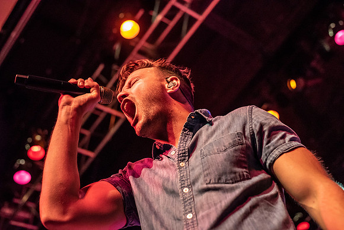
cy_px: 115
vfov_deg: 27.0
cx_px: 172
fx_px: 478
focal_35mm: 50
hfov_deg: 39.6
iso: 5000
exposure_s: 1/800
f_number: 3.2
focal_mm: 50
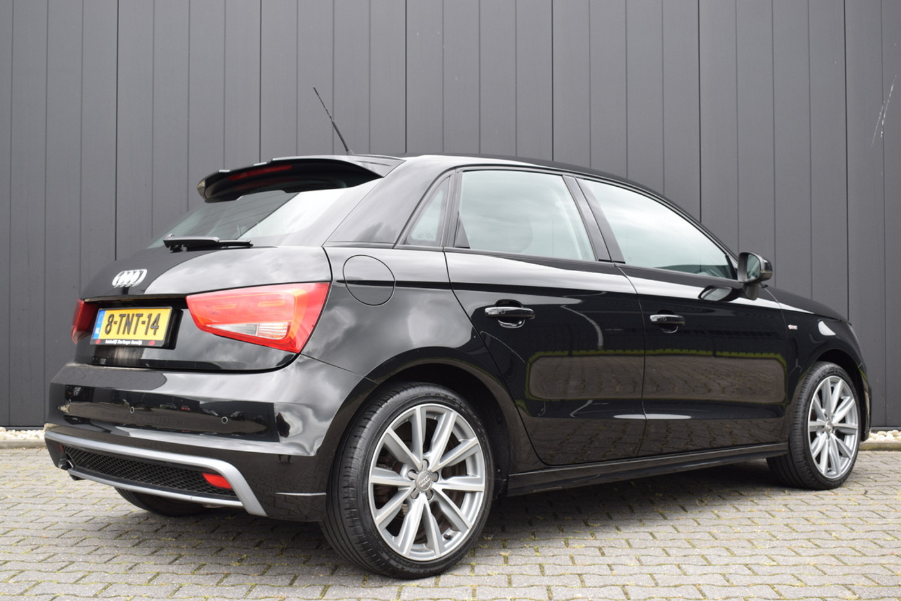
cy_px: 300
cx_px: 450
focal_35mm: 42
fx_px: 1051
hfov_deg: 46.4
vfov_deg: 31.9
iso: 400
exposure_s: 1/160
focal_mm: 28
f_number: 6.3
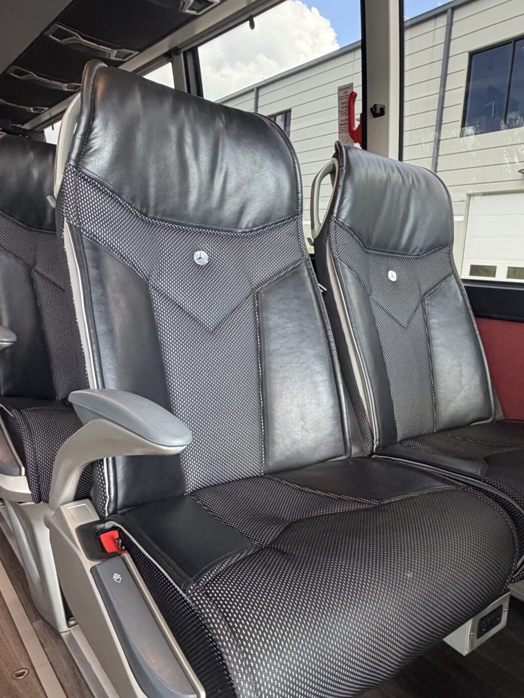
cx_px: 411
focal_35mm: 26
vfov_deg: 67.2
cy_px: 380
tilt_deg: -8.3
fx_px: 525
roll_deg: -5.6
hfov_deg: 50.2
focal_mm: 2.22
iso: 250
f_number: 2.2
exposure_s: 1/121
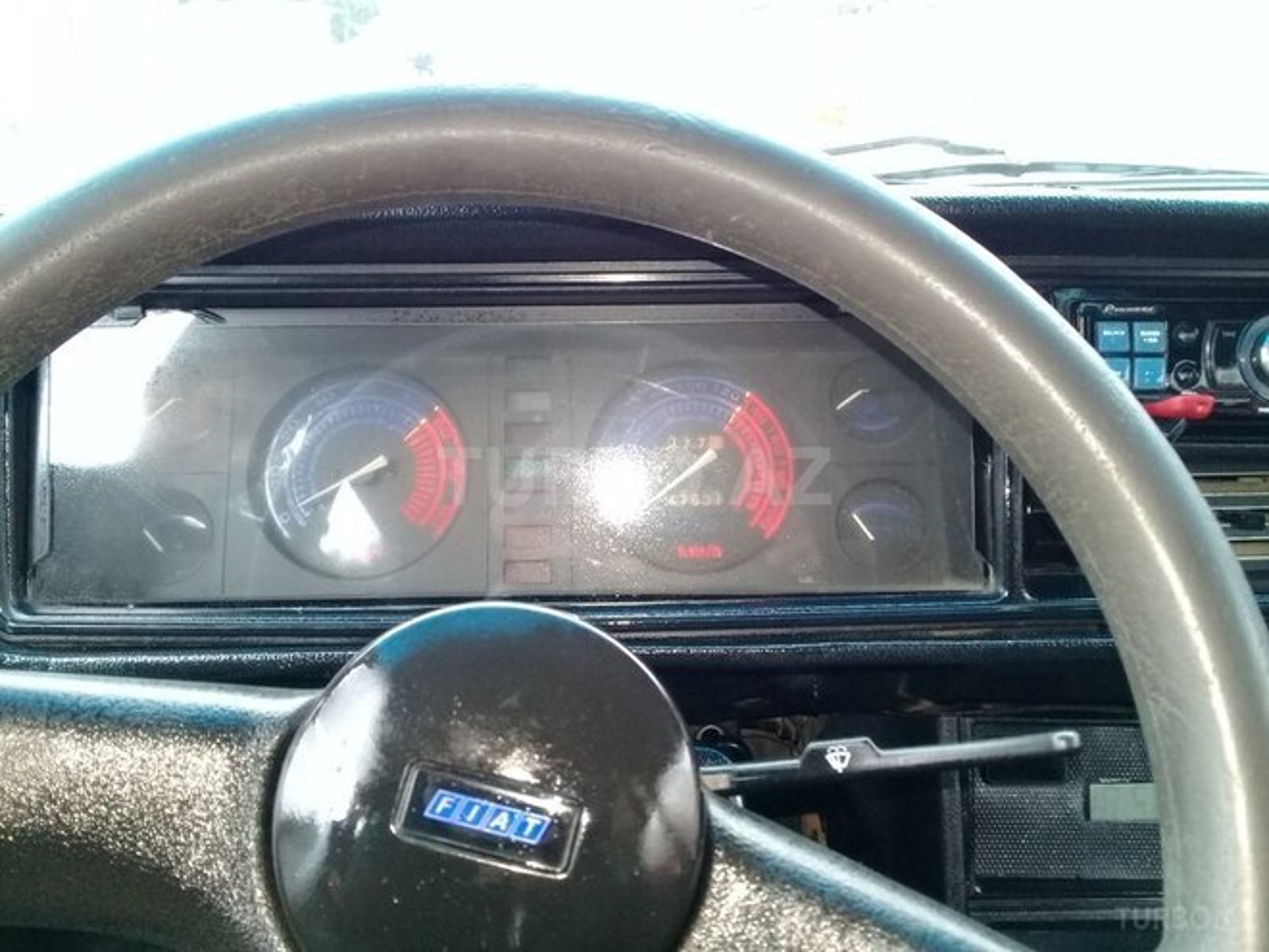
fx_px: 1136
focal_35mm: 31
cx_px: 634
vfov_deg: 45.4
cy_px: 476
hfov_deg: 58.4
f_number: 2.2
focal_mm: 3.3
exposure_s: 1/33
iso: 160
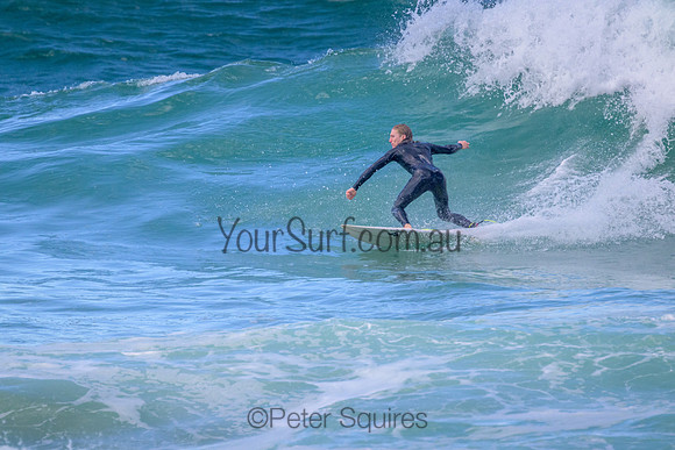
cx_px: 338
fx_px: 15003
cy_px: 225
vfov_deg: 1.7
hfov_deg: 2.6
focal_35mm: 800
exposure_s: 1/1600
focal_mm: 800
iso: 2200
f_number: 11
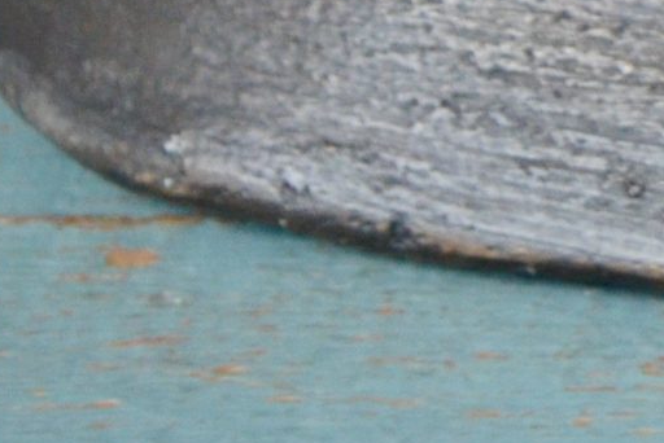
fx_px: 7594
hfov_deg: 4.9
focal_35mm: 411
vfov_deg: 3.3
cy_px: -452
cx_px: 1538
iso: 1250
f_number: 5.6
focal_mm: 55
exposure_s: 1/50
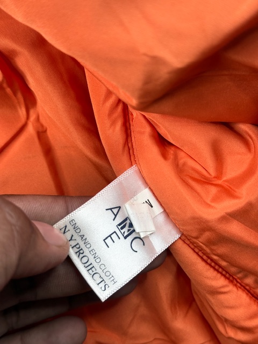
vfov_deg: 39.7
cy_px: 172
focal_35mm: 48
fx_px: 477
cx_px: 129
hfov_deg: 30.3
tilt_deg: -74.0
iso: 50
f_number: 1.78
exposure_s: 1/100
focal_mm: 6.76
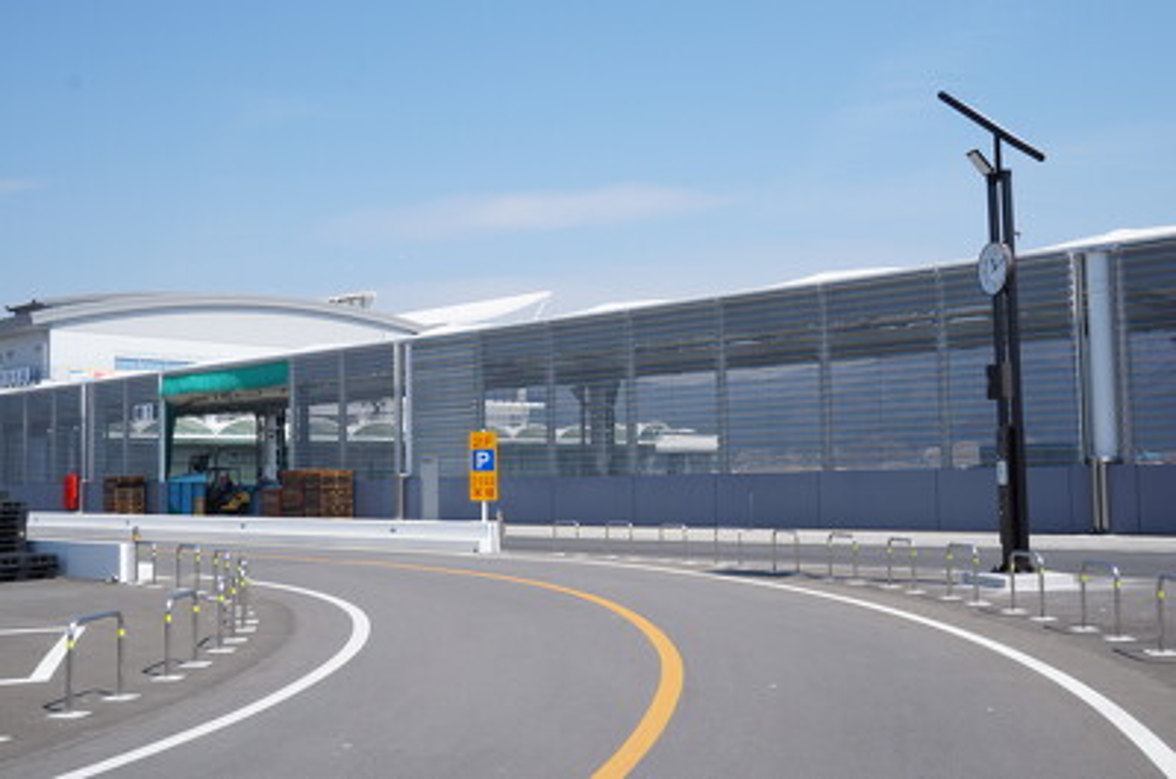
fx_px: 1223
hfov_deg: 51.4
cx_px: 588
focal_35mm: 38
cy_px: 390
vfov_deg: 35.3
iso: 200
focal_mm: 25
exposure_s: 1/250
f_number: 11
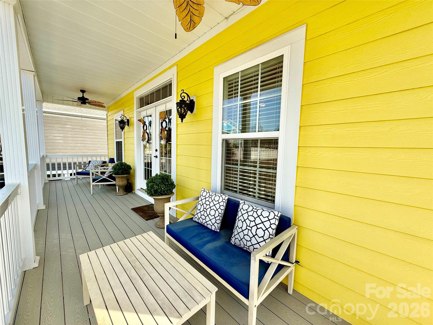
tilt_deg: -3.7
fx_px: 175
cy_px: 162
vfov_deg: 85.7
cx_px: 216
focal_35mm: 14
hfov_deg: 102.1
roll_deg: -1.1
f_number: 2.2
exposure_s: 1/596
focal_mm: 2.22
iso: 50
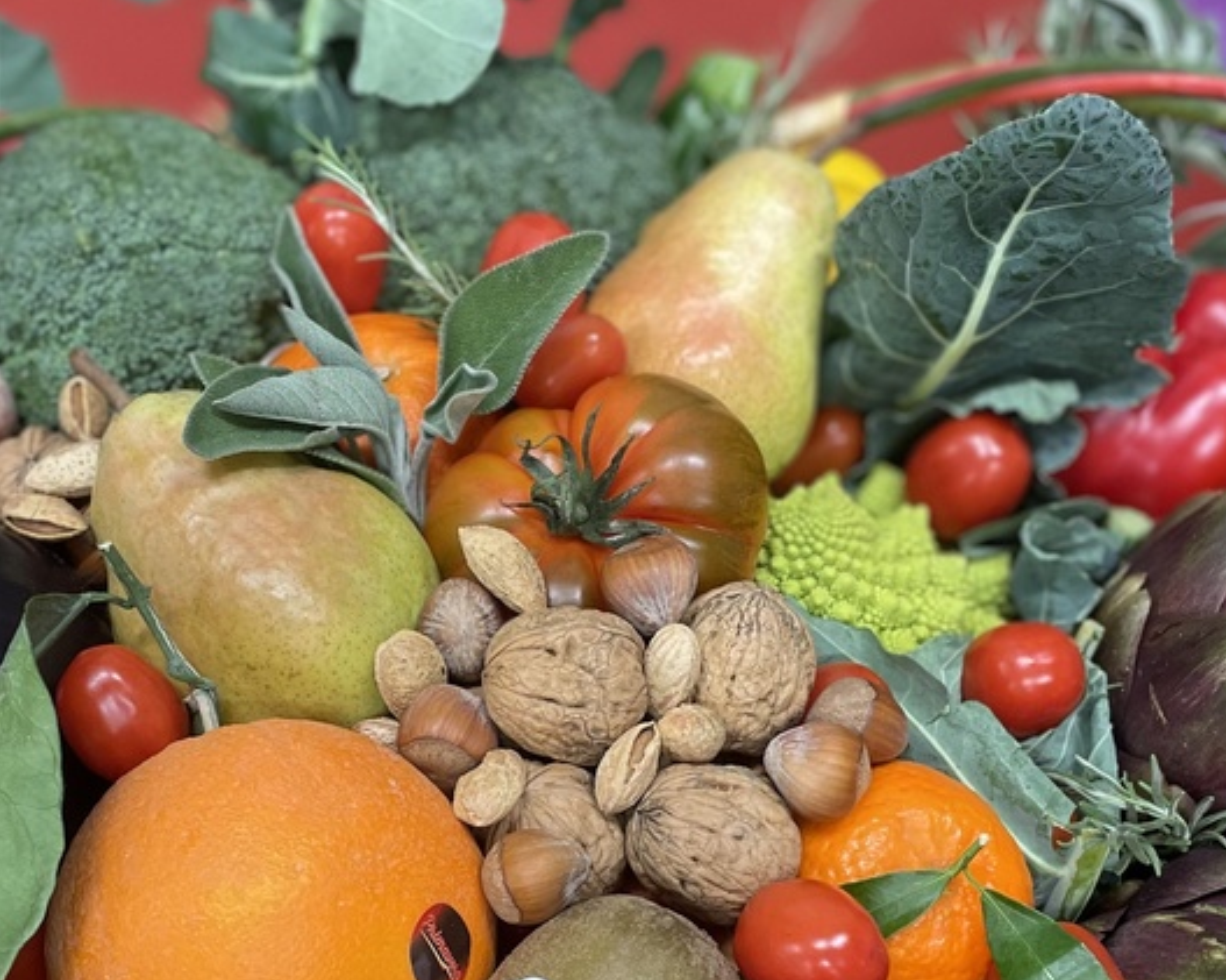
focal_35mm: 53
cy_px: 720
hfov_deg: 35.3
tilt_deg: -57.7
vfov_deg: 28.2
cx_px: 530
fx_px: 1922
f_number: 1.6
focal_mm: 4.2
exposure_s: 1/50
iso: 160
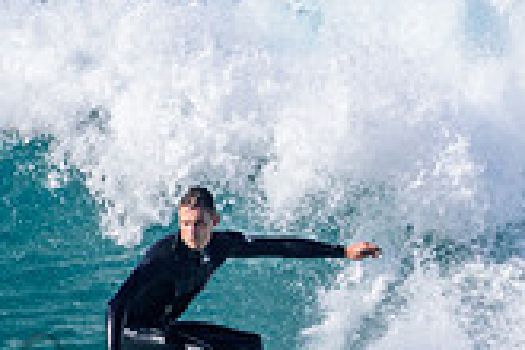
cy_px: 355
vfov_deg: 0.5
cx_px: 156
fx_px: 38512
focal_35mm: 2641
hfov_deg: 0.8
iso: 320
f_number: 5.6
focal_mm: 500
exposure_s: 1/2000
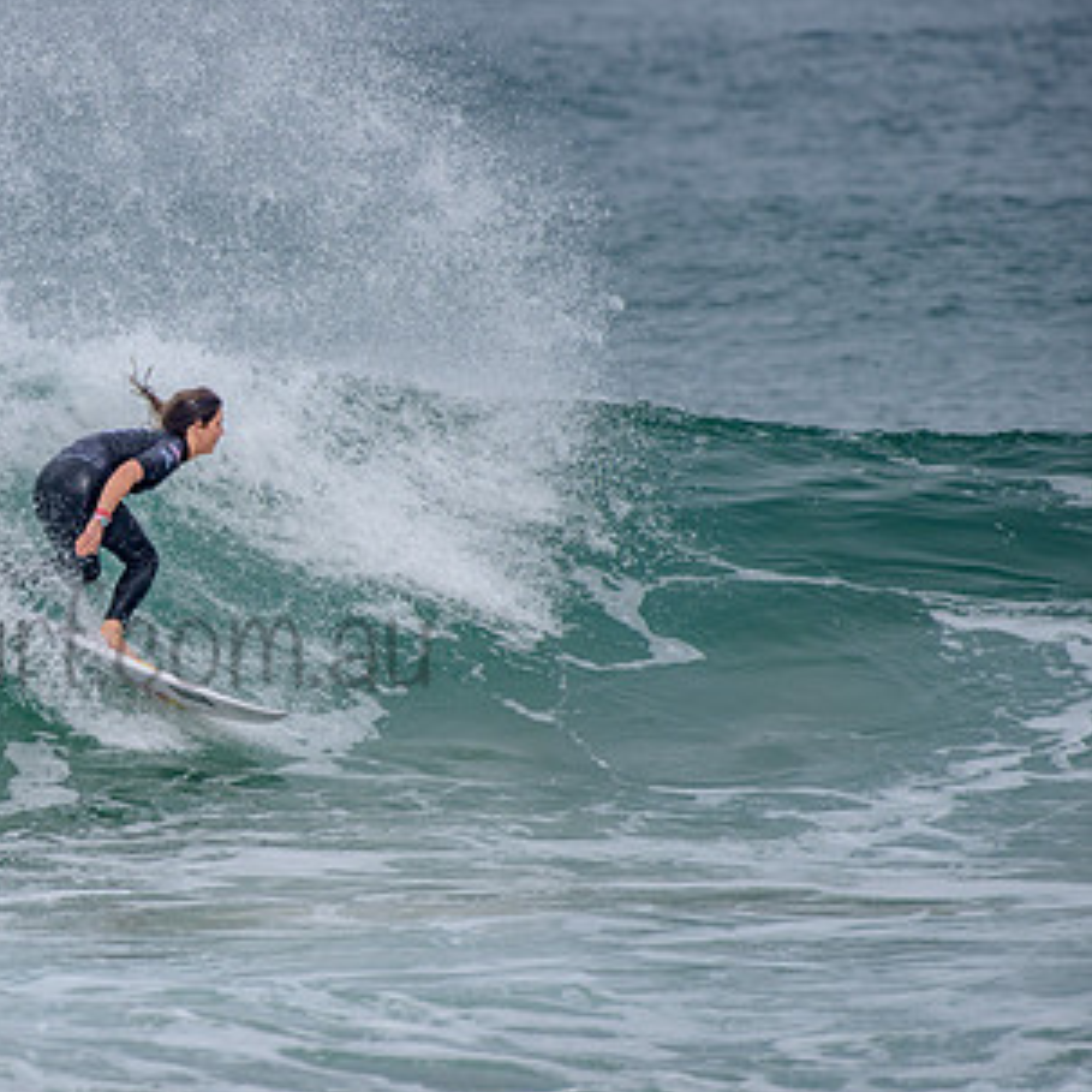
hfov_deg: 2.2
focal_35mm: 814
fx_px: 29052
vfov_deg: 2.2
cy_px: 604
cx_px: 50
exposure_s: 1/2000
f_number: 5.6
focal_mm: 500
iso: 220
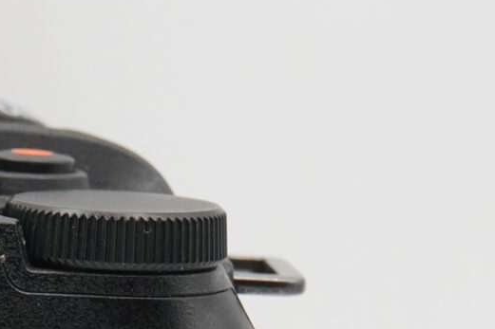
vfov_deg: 4.0
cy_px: 601
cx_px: -490
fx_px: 4728
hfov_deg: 5.9
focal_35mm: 344
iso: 3200
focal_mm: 70
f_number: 11
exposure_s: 1/125
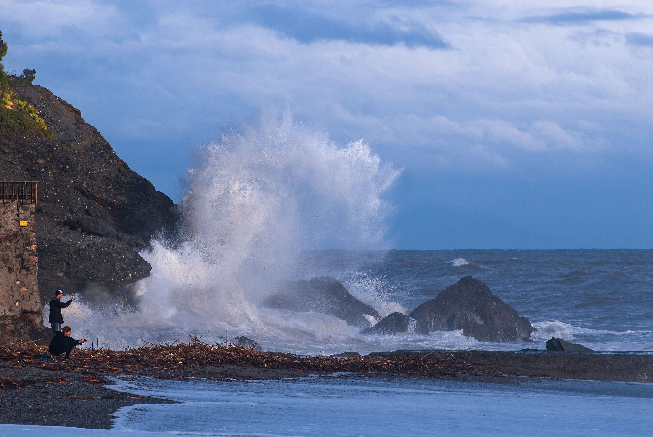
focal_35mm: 300
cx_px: 326
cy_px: 218
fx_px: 5449
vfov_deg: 4.6
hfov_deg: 6.9
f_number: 8
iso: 100
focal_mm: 200
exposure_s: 1/500
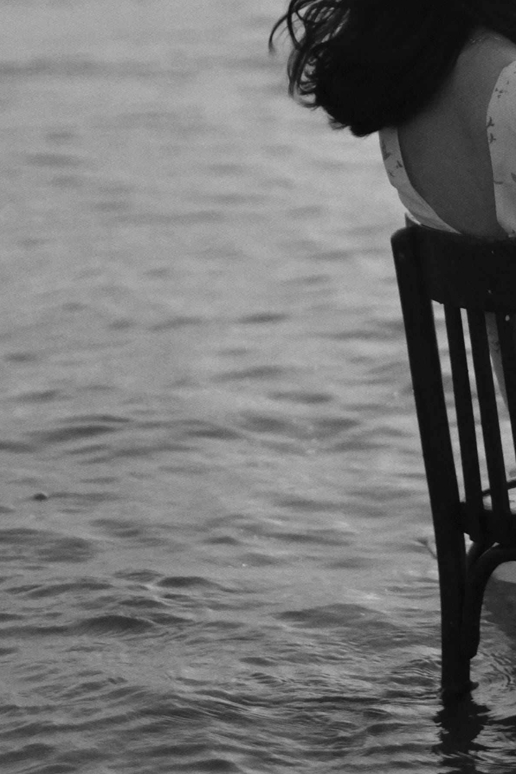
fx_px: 4945
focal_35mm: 230
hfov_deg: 5.9
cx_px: 617
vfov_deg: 8.9
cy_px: -79
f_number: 1.2
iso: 1600
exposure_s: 1/125
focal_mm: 56
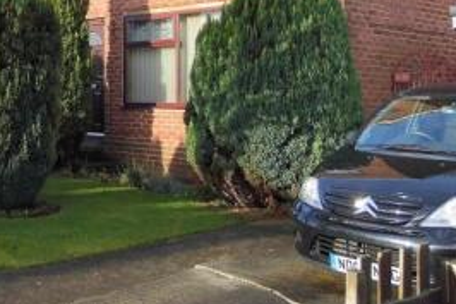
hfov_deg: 32.8
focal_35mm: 57
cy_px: 4
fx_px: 722
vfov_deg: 22.9
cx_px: 25
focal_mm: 4.5
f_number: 3
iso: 100
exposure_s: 1/320
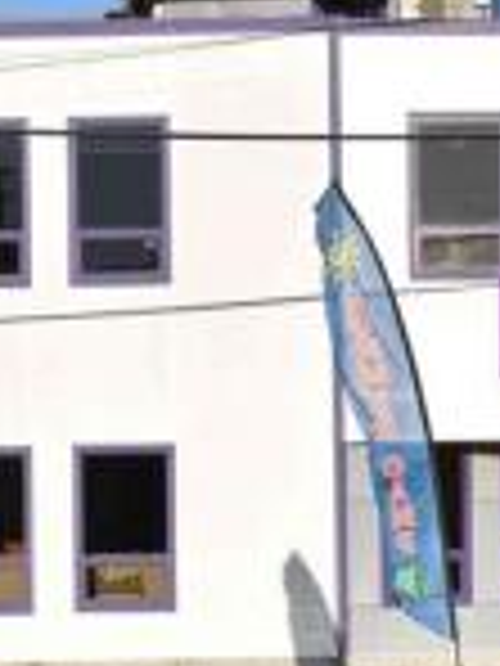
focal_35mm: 149
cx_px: 505
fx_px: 2870
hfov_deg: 9.9
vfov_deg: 13.2
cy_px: 468
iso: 200
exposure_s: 1/400
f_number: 10
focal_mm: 34
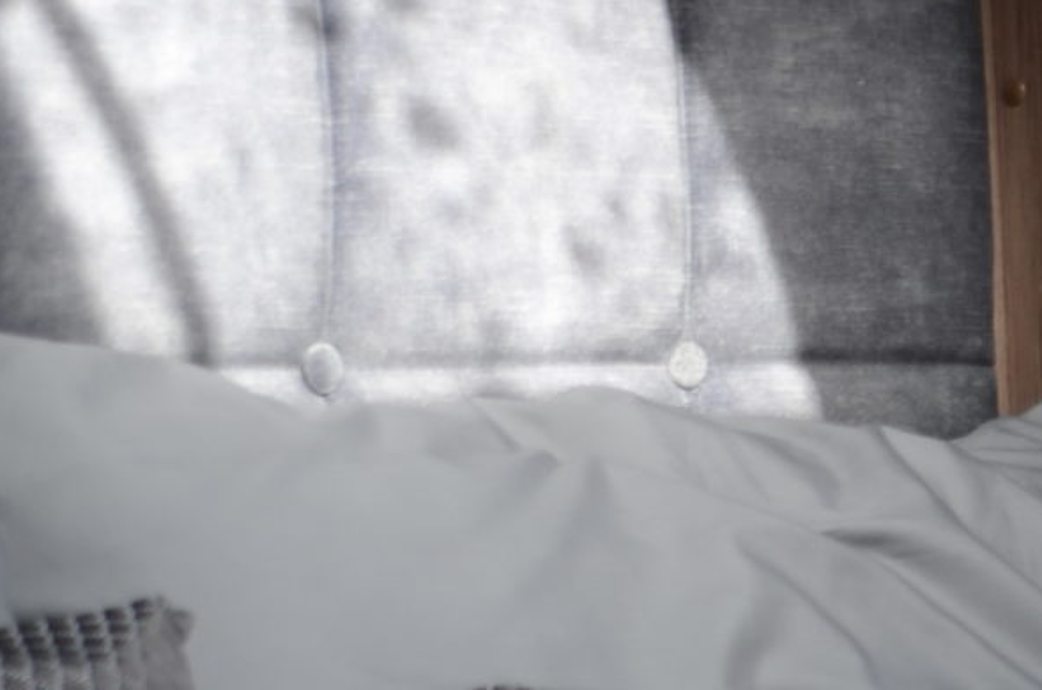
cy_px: 761
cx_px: 2001
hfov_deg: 10.2
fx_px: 5464
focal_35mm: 189
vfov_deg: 7.2
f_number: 2.8
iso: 100
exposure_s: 1/30
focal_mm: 29
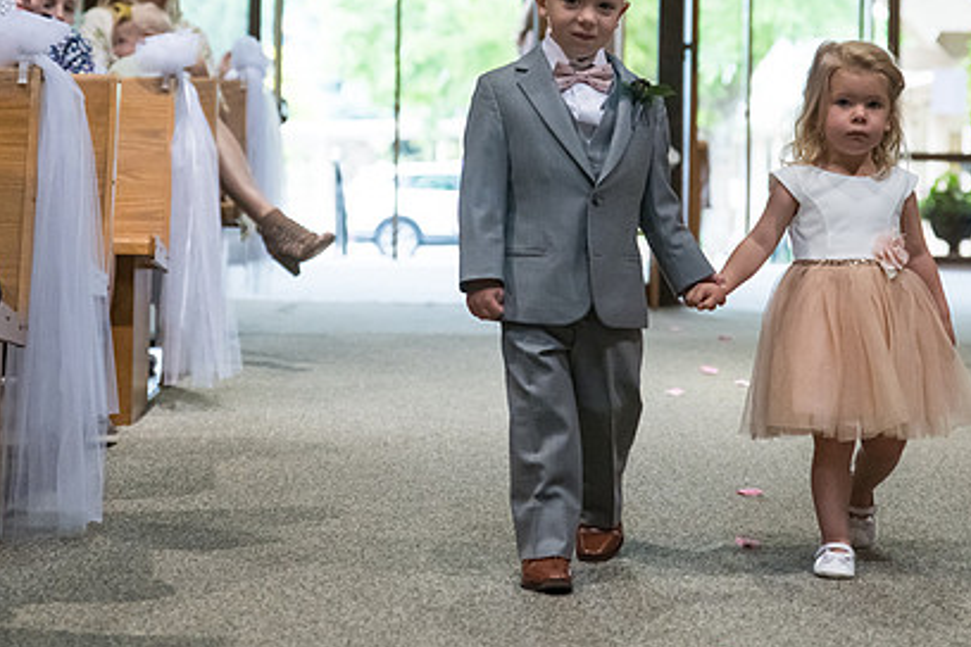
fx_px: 2724
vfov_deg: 13.5
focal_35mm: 101
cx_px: 498
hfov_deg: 20.2
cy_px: 159
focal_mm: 62
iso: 2500
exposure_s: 1/320
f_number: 4
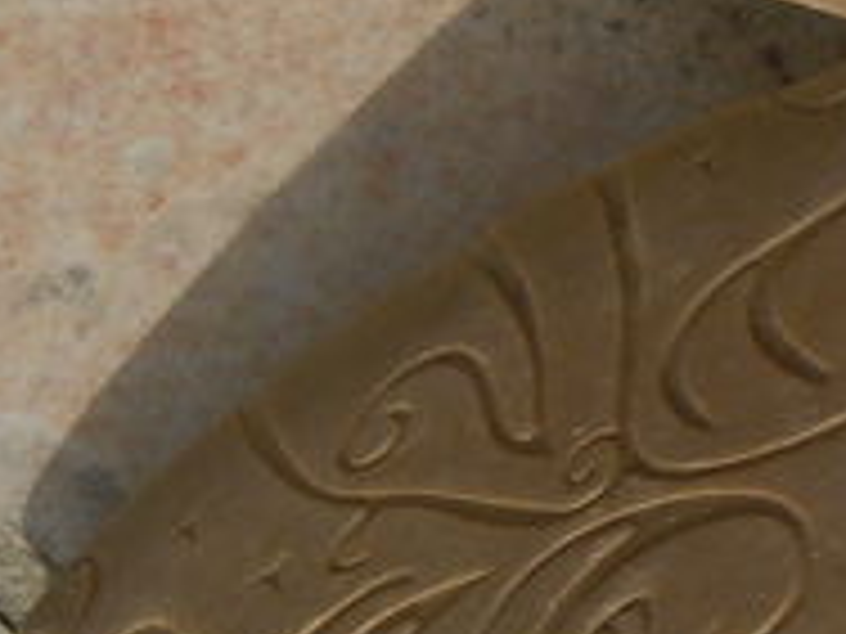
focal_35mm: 314
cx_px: 1845
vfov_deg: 4.7
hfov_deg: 6.1
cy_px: -58
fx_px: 7674
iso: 100
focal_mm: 10.6
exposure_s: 1/320
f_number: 8
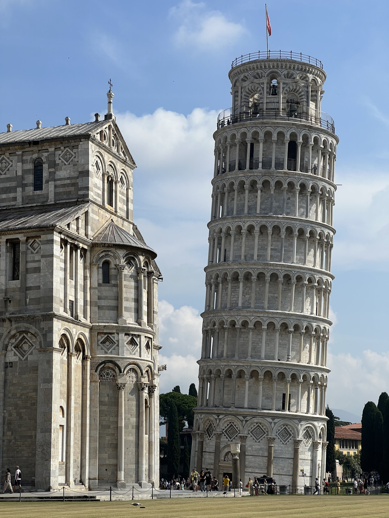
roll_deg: +0.6
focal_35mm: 77
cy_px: 259
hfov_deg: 19.1
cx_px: 194
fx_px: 1154
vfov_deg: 25.3
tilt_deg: +10.9
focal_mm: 9
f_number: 2.8
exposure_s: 1/1277
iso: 32
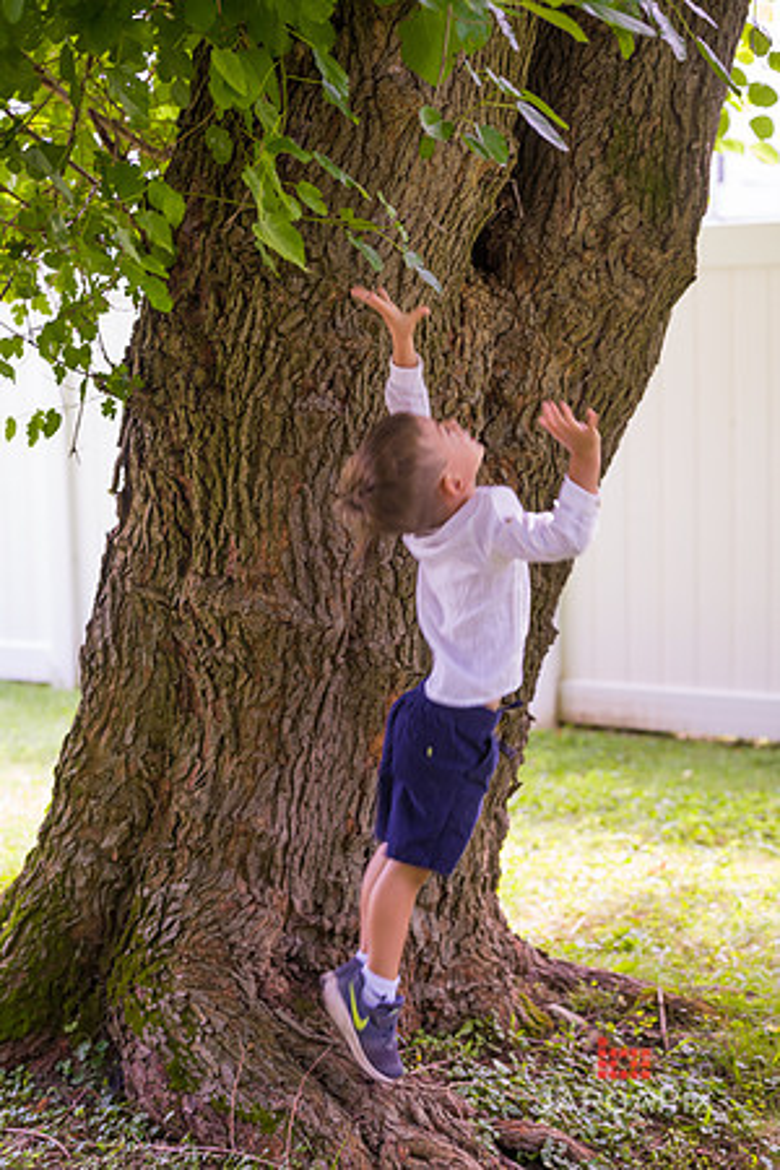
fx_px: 2275
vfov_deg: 28.8
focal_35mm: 70
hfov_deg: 19.5
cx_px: 390
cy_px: 585
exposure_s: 1/80
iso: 200
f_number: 4
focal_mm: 70
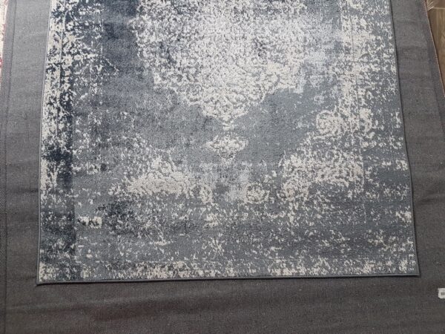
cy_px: 167
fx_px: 334
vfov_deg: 53.1
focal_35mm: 26
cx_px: 222
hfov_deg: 67.3
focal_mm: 4.2
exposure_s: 1/50
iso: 125
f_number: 1.7
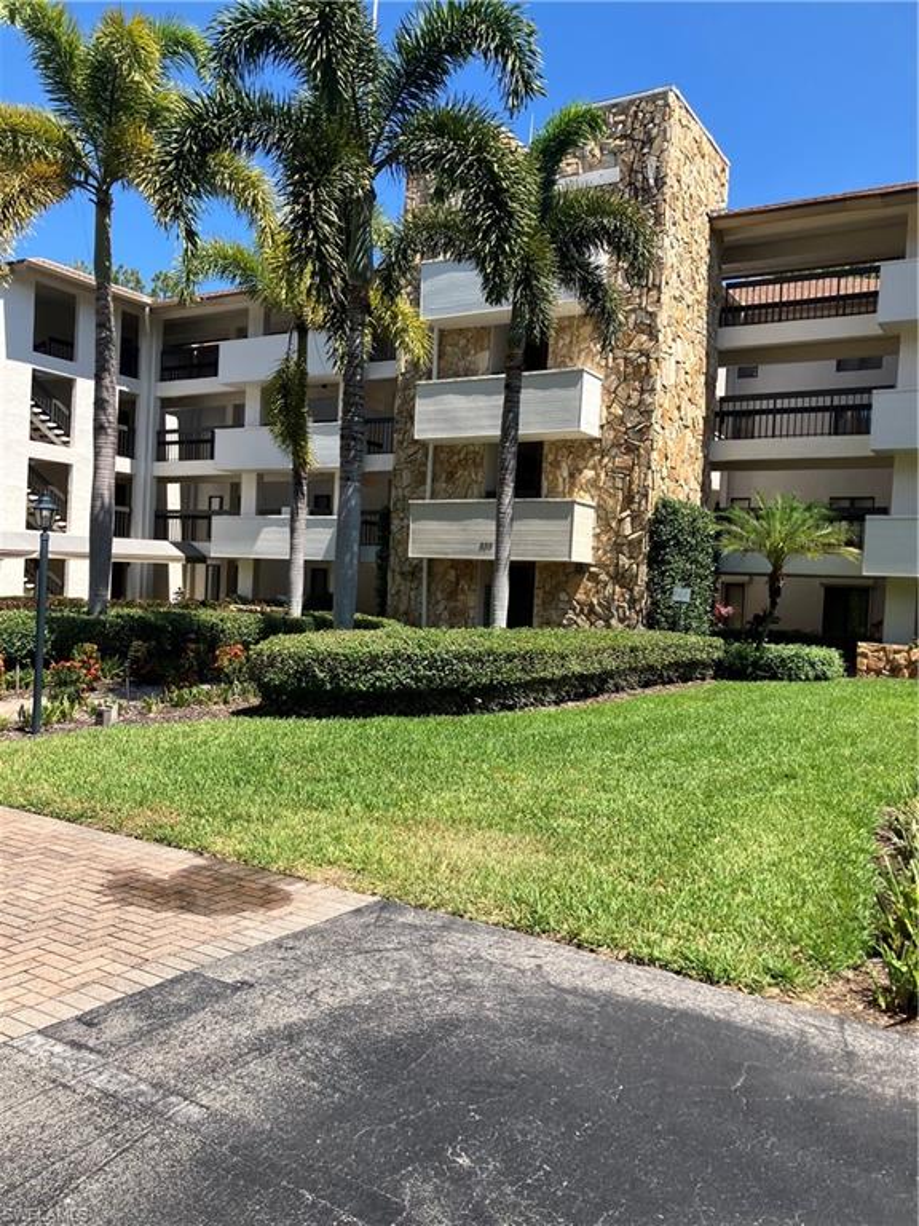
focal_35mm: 28
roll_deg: -1.9
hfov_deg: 49.7
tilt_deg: +0.9
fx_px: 991
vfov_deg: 63.4
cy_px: 613
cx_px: 460
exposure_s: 1/1185
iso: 32
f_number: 1.8
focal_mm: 3.99
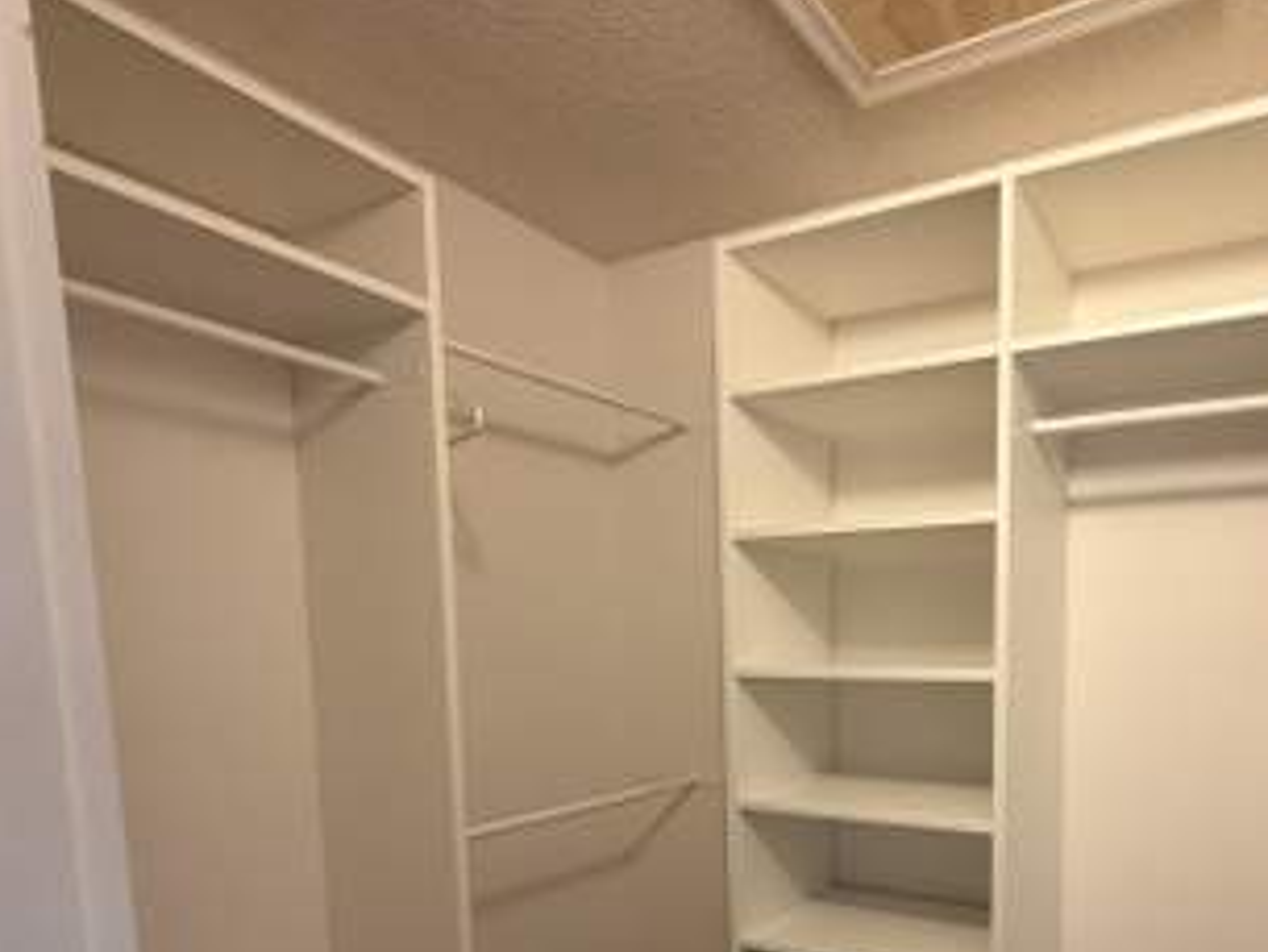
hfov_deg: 72.0
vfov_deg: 57.7
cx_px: 923
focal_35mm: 22
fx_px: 806
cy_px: 723
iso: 160
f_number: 2.2
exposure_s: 1/60
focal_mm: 2.22
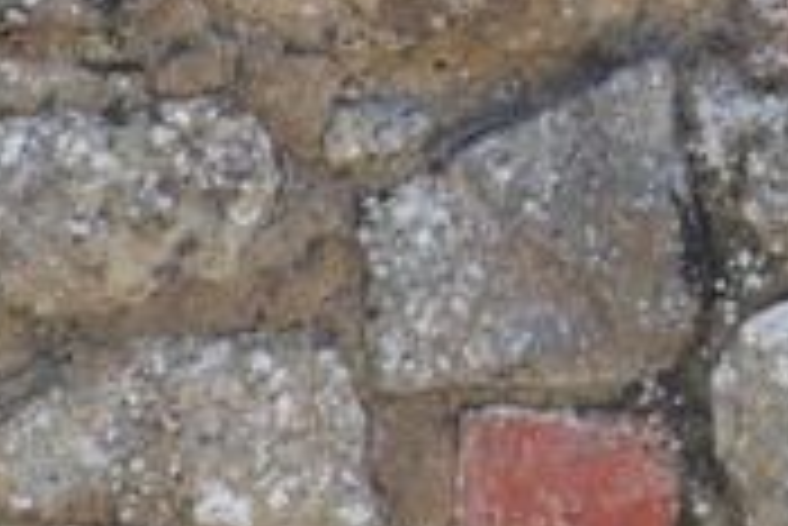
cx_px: -901
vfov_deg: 4.4
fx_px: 6724
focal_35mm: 307
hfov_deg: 6.5
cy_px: 1297
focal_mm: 35
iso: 100
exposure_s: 1/60
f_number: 8
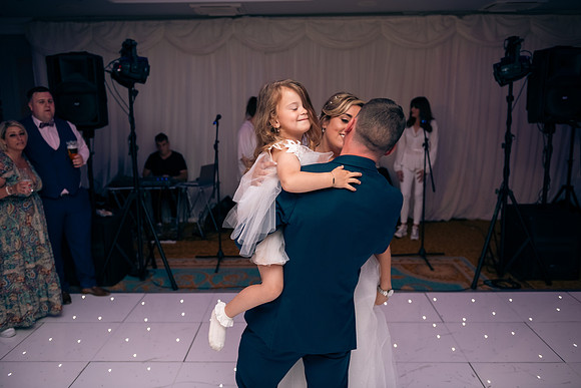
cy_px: 194
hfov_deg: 58.7
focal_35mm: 32
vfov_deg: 41.1
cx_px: 290
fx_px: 517
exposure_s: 1/160
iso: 800
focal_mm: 32
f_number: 3.5
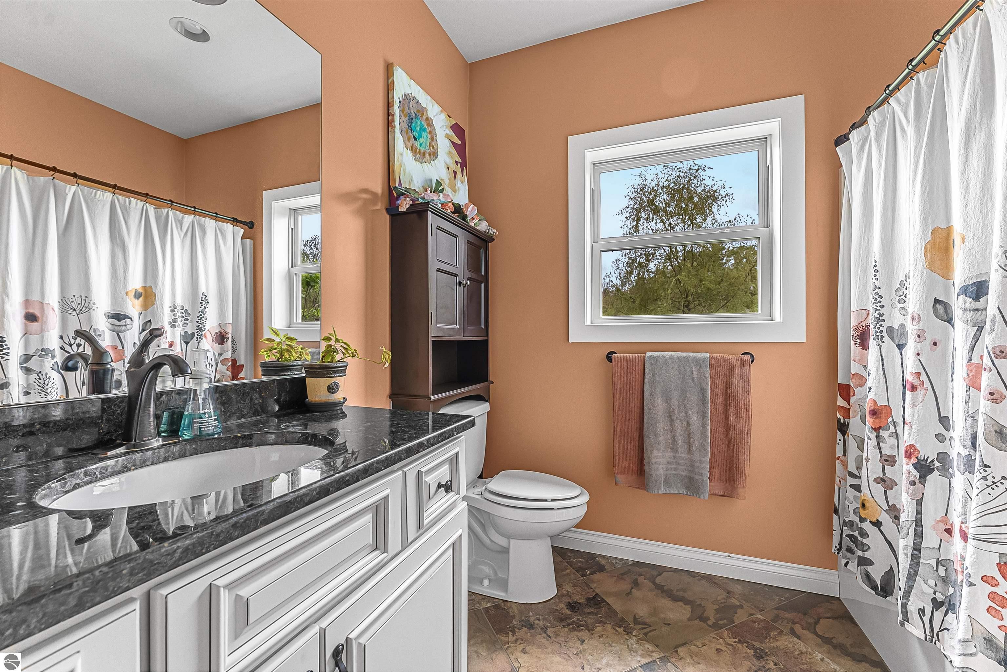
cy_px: 336
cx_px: 504
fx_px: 409
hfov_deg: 101.9
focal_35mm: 15
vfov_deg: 78.9
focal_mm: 14.6
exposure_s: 1/30
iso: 2500
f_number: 8
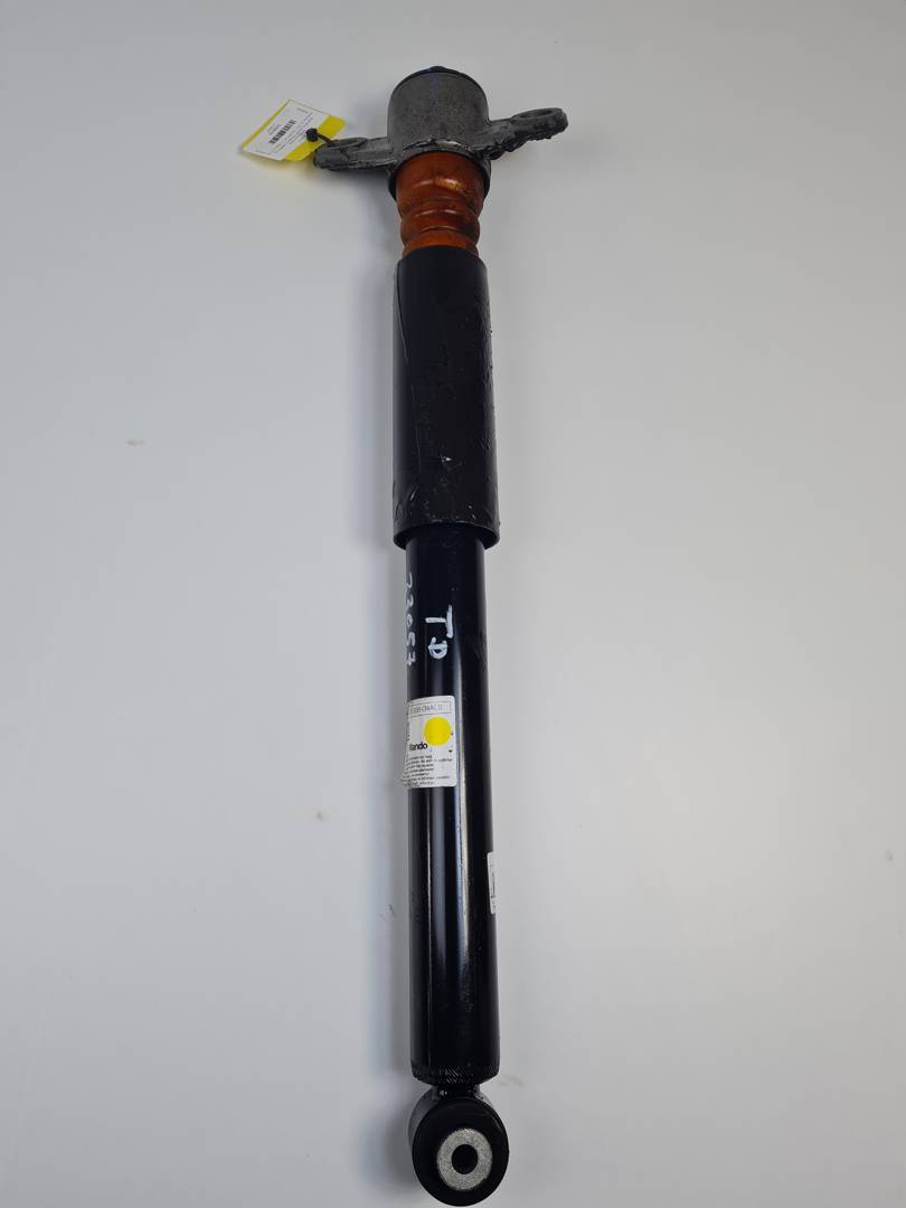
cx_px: 453
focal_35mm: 26
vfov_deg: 67.3
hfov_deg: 53.1
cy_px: 604
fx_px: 907
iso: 50
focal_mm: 5.4
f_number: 1.8
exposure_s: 1/556
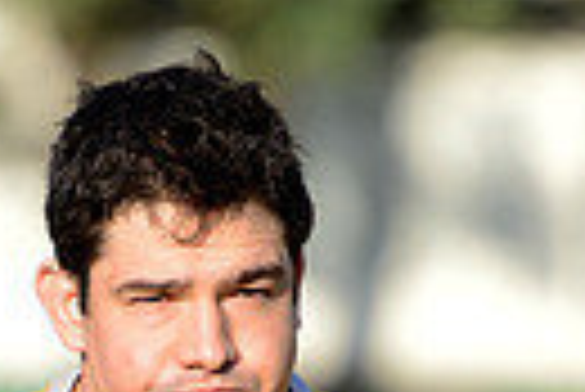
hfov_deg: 1.8
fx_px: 18871
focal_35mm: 1160
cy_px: 831
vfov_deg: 1.2
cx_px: 194
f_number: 4
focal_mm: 260
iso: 320
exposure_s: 1/1000
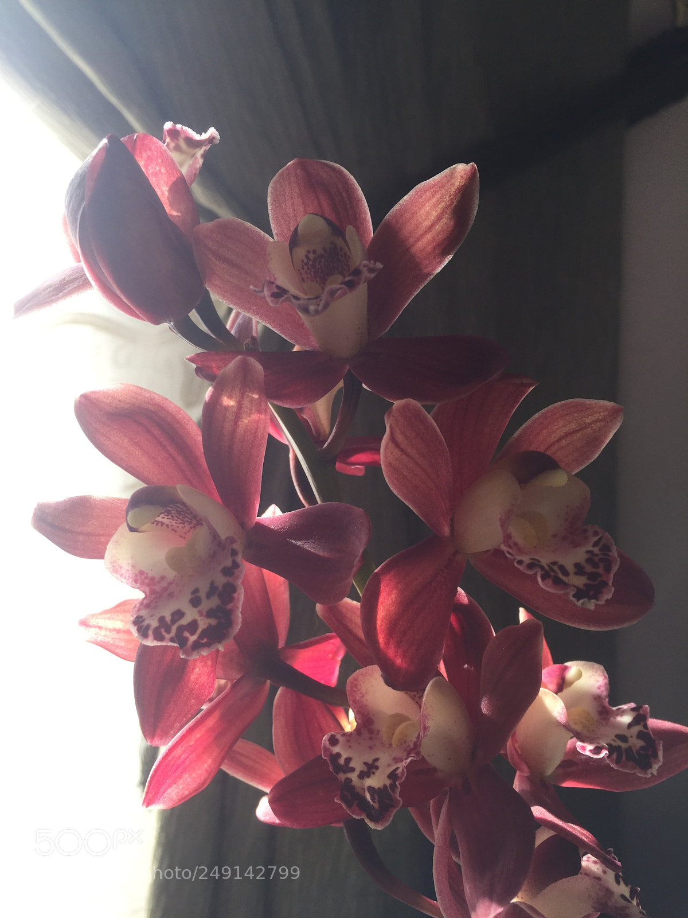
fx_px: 769
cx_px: 344
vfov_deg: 61.7
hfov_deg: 48.2
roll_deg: -2.3
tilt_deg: -9.0
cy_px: 459
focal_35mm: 29
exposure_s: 1/100
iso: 32
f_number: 2.2
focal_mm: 4.15
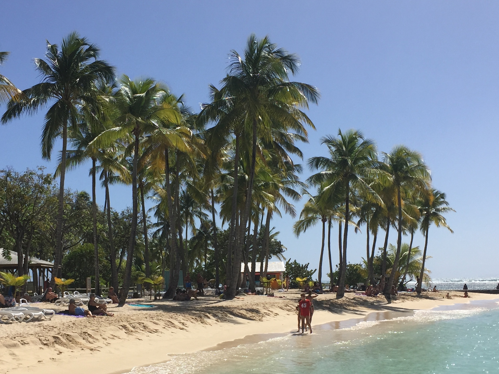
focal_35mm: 50
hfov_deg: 38.1
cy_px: 249
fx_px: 721
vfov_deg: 28.9
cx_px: 222
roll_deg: +0.3
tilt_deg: +1.8
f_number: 2.2
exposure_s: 1/4405
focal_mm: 4.15
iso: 32
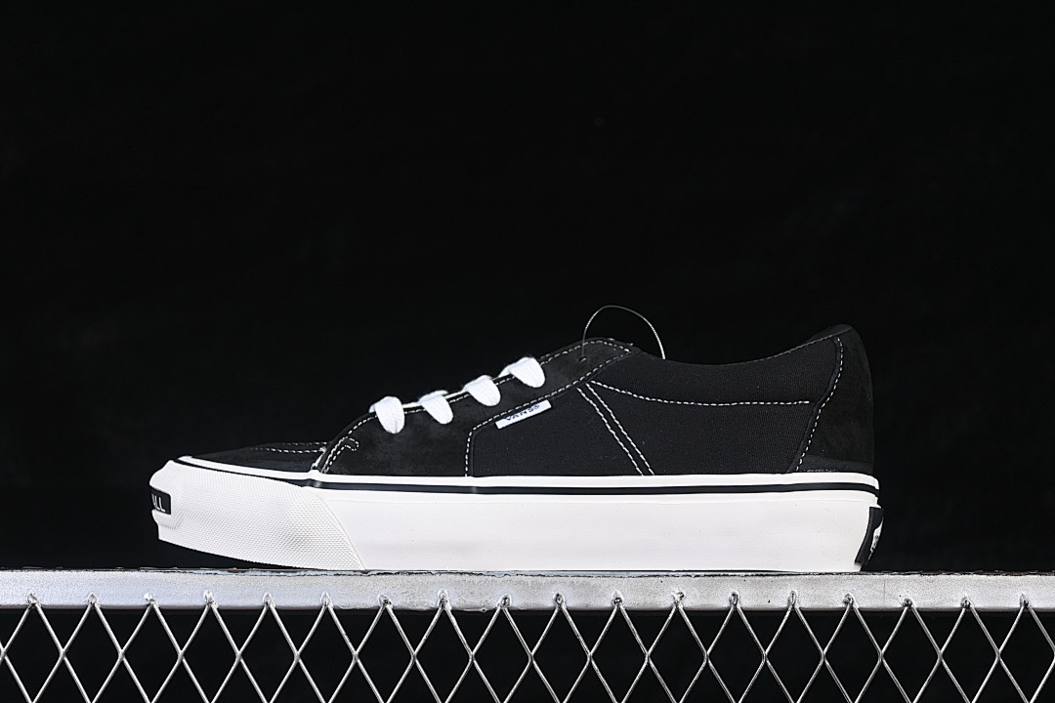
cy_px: 352
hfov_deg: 27.0
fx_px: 2198
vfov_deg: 18.2
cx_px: 528
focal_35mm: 75
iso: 160
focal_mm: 50
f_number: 6.3
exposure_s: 1/60
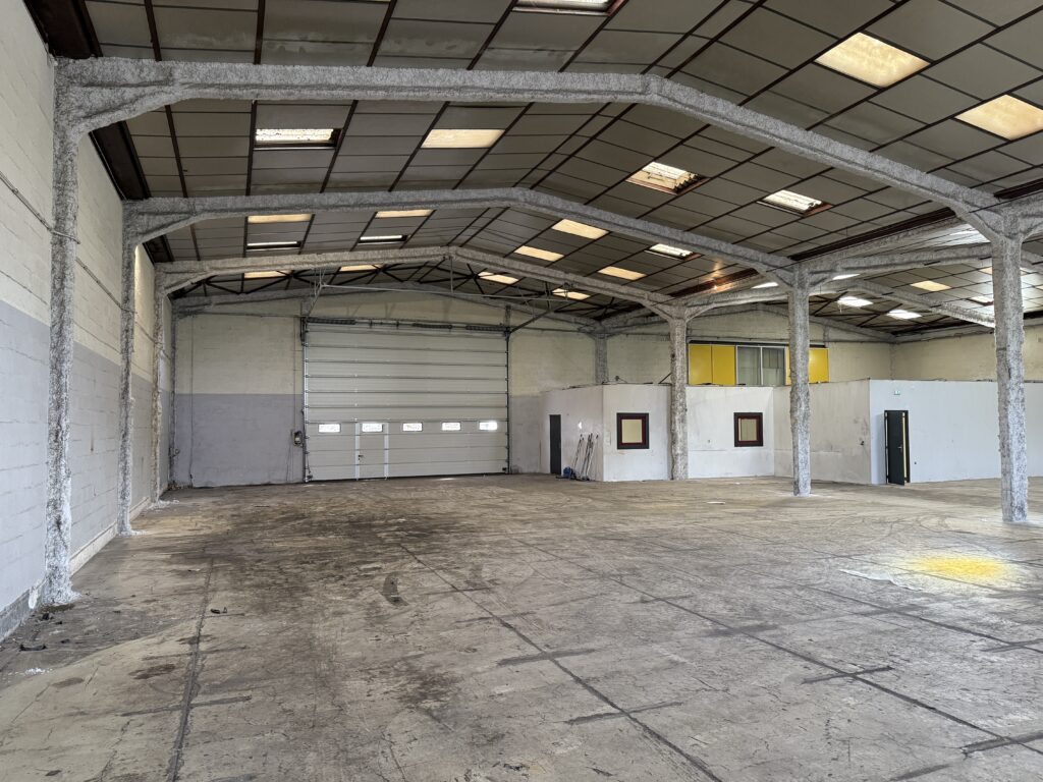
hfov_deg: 71.6
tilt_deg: +2.7
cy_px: 391
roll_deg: +0.4
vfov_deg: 56.8
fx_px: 723
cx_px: 522
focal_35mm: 24
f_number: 1.78
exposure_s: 1/100
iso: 400
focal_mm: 6.76
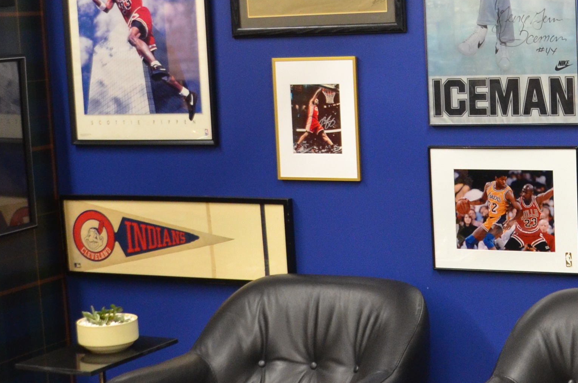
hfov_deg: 25.7
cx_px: 495
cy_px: 152
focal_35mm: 77
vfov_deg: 17.6
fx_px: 1234
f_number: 4
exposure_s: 1/60
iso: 800
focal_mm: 16
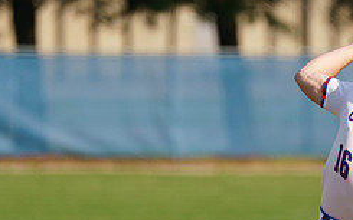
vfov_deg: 1.5
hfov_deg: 2.4
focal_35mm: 865
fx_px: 8320
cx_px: 362
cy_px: 133
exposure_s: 1/3200
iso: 200
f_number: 2.8
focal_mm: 200
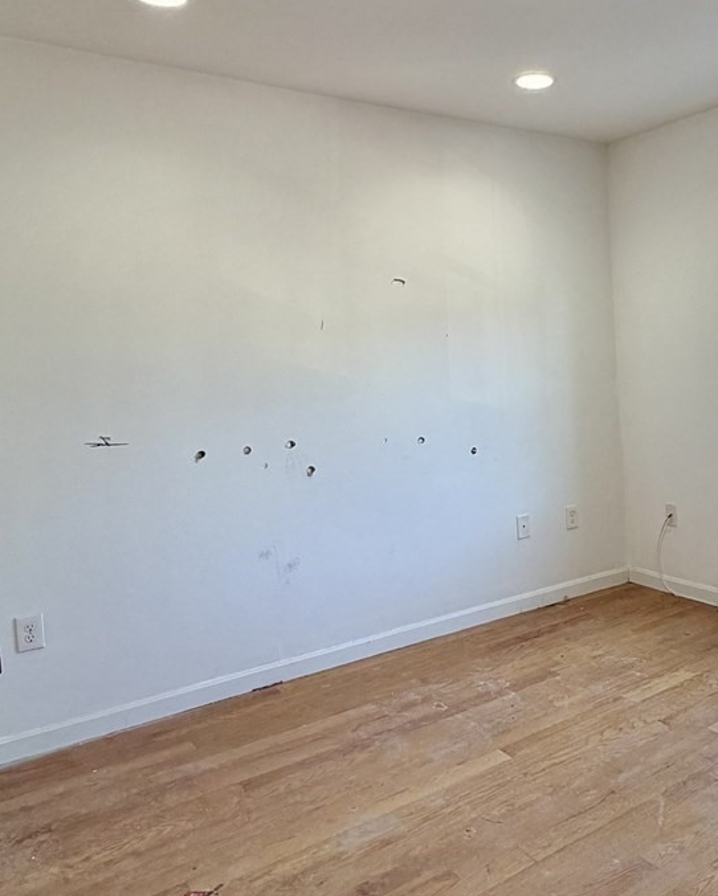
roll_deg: +1.8
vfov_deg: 57.1
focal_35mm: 31
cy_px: 404
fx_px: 823
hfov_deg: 44.7
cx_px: 579
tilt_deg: -3.1
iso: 200
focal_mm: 2.22
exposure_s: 1/120
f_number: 2.2
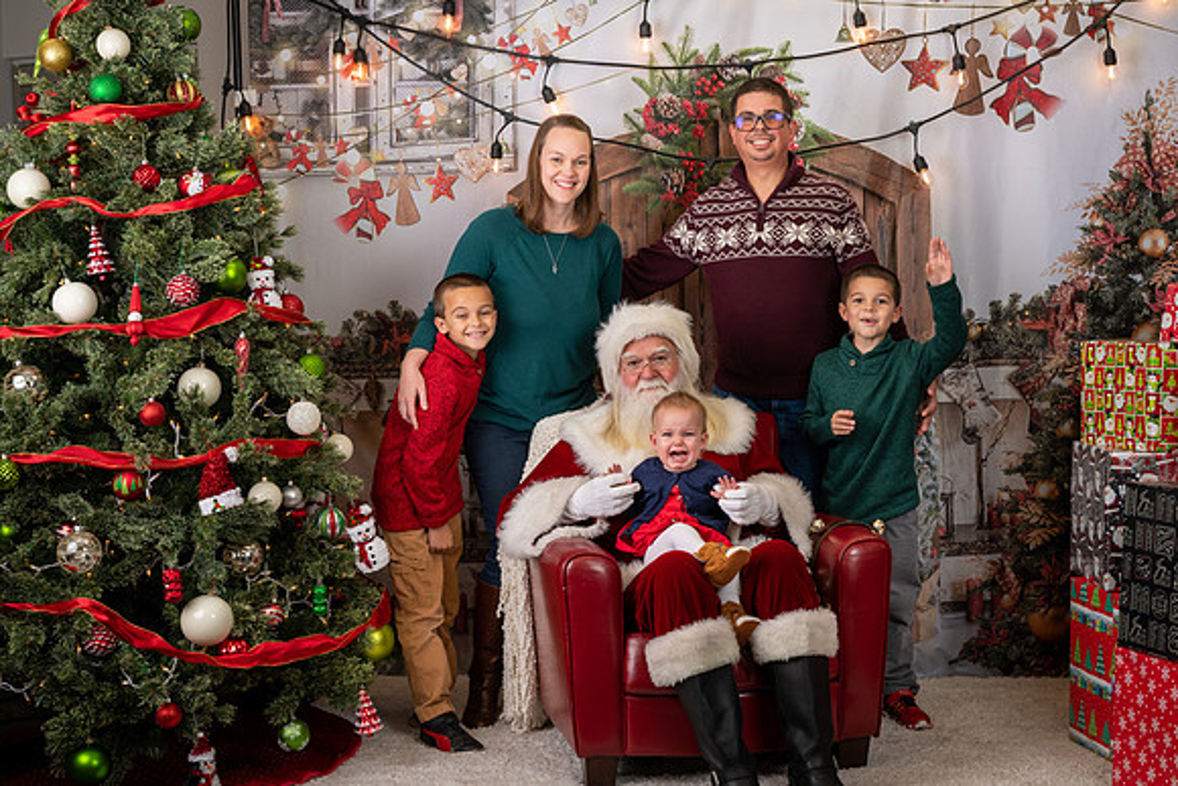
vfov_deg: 24.8
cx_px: 638
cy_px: 369
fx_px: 1786
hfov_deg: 36.5
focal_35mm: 55
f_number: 9
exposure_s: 1/100
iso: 100
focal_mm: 50
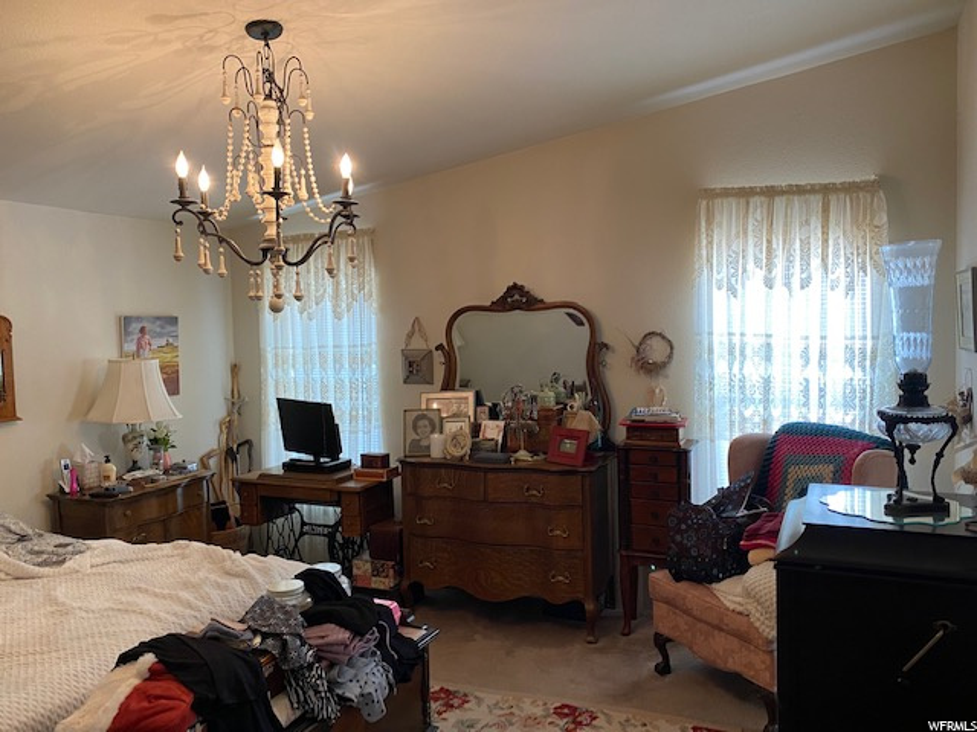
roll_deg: +1.4
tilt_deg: -2.3
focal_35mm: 26
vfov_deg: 53.1
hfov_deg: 67.3
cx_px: 488
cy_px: 366
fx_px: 734
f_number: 1.8
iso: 200
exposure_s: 1/60
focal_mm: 4.25
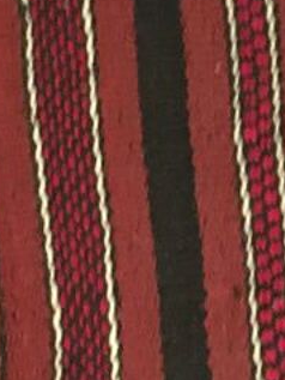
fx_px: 1338
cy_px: 263
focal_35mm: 122
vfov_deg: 16.1
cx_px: 353
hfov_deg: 11.9
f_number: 2.2
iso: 800
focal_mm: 4.15
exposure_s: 1/17
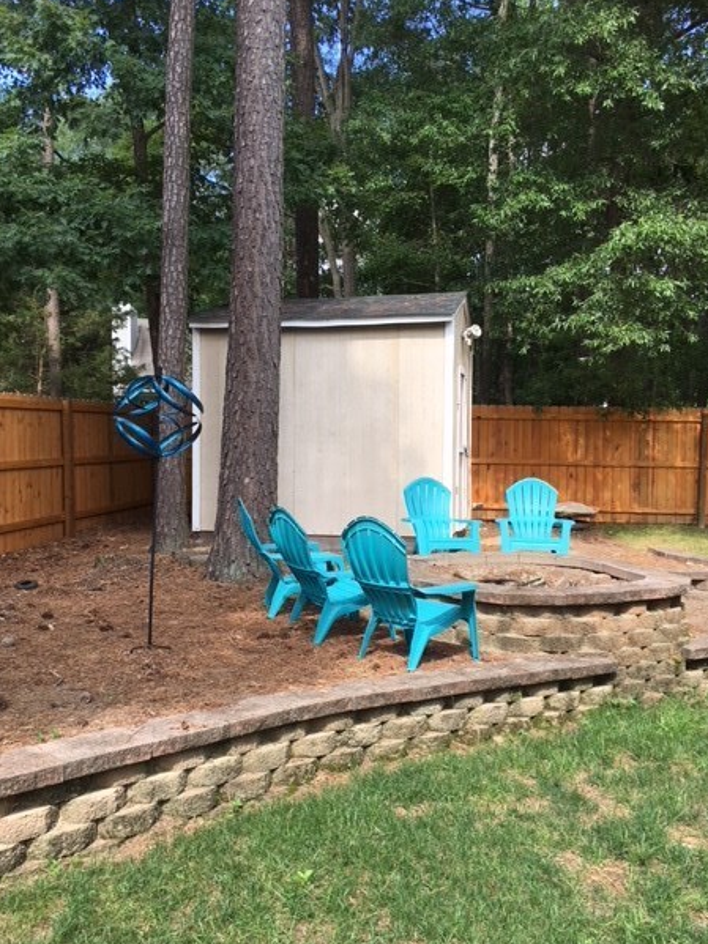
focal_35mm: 31
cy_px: 498
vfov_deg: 58.3
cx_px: 341
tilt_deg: -2.0
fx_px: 846
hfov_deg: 45.4
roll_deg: -0.9
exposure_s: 1/371
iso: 25
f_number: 2.2
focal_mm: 4.15
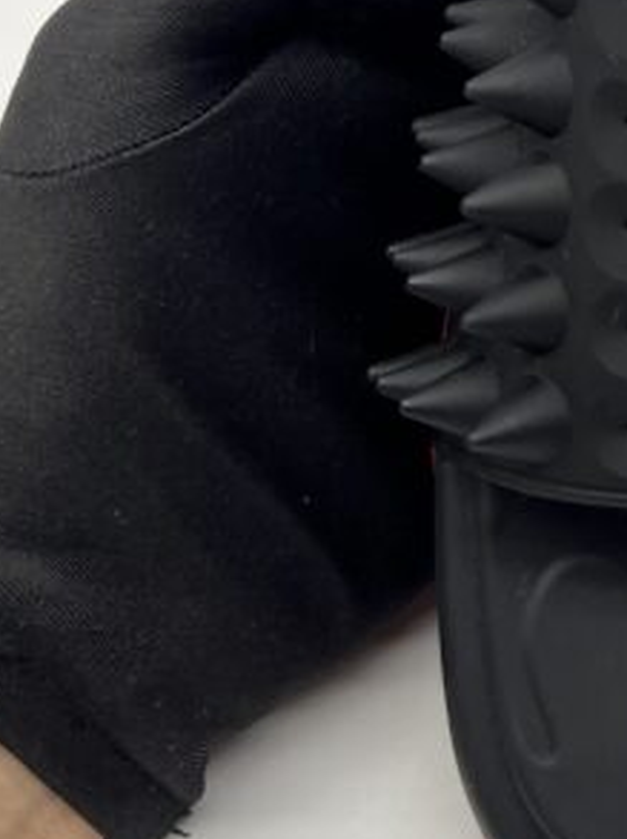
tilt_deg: -35.6
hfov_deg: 15.2
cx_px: 893
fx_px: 2203
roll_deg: +1.1
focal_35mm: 91
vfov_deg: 19.8
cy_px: -266
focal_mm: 5.7
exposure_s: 1/142
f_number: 1.5
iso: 32
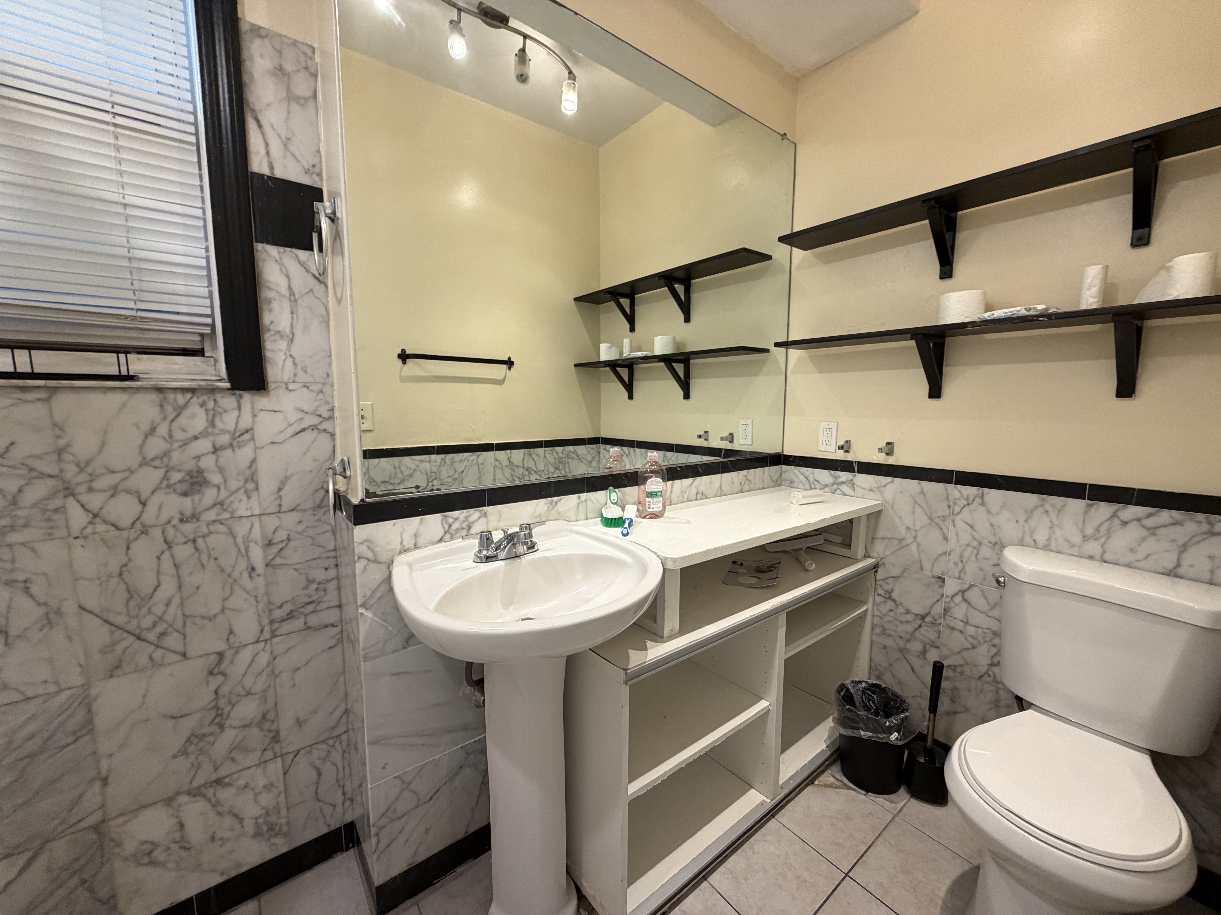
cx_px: 610
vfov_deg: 85.7
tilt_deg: -6.0
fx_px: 494
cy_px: 458
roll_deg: -0.7
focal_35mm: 14
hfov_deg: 102.1
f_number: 2.2
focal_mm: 2.22
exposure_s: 1/60
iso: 250
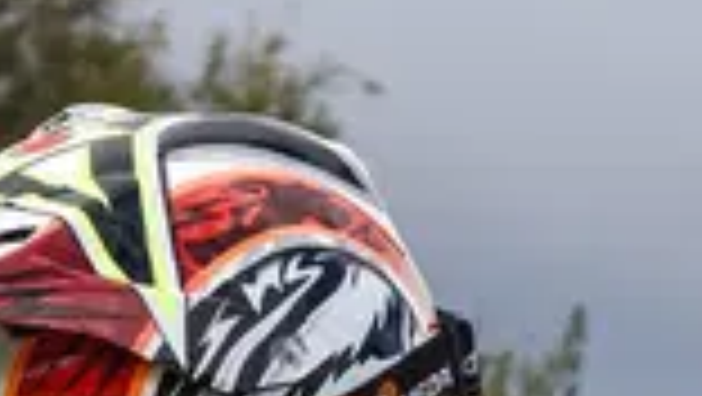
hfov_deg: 3.8
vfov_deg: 2.1
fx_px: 10524
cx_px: -76
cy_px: 1343
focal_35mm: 565
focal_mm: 70
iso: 800
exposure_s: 1/1000
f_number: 11
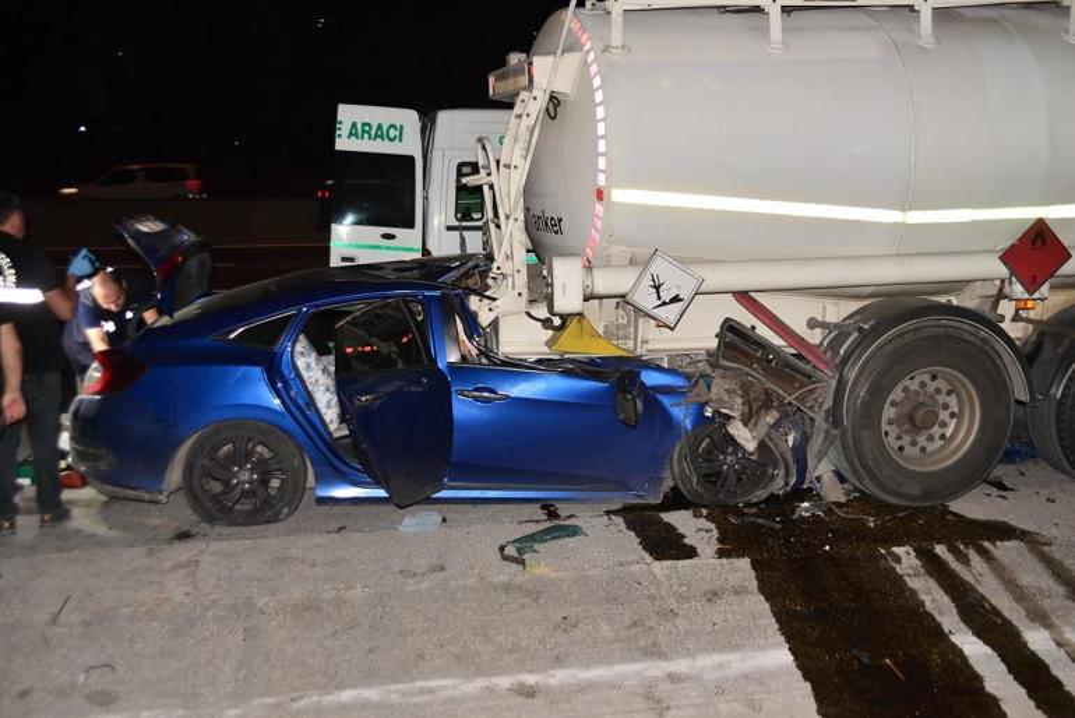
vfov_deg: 35.1
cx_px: 538
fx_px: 1135
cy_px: 359
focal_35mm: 38
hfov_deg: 50.7
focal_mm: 38
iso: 200
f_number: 4
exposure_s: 1/60
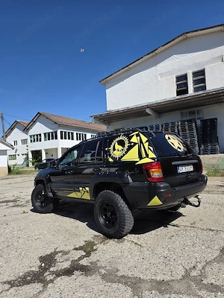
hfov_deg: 58.9
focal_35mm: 23
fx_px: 198
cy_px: 149
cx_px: 112
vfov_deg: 73.9
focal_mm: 6.3
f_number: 1.7
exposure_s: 1/10000
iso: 80
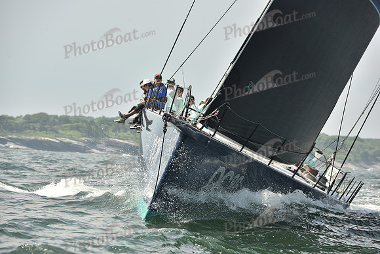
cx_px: 190
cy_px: 127
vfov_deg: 7.4
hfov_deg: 11.1
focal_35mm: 185
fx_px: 1953
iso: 250
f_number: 8
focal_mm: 185
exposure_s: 1/800
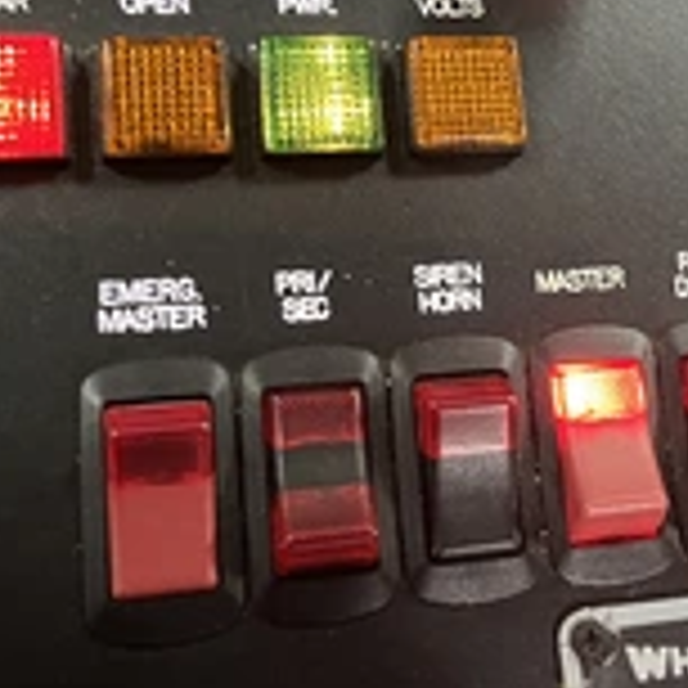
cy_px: 189
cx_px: 558
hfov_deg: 28.0
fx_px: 1349
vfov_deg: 28.3
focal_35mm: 60
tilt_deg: -52.0
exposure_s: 1/30
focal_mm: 5.1
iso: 640
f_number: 1.6
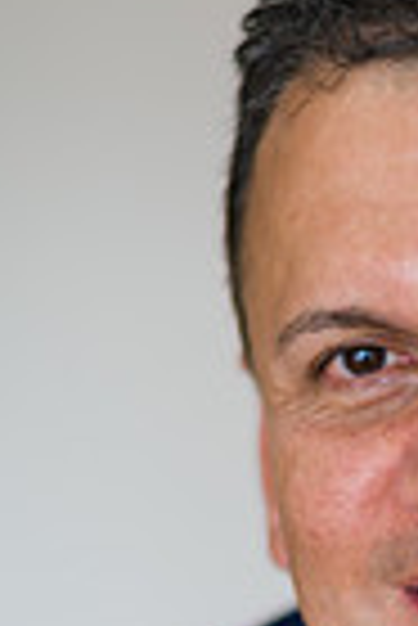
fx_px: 2814
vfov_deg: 12.5
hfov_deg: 8.3
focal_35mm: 162
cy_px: 662
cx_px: 593
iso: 200
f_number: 2
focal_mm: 50
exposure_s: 1/125
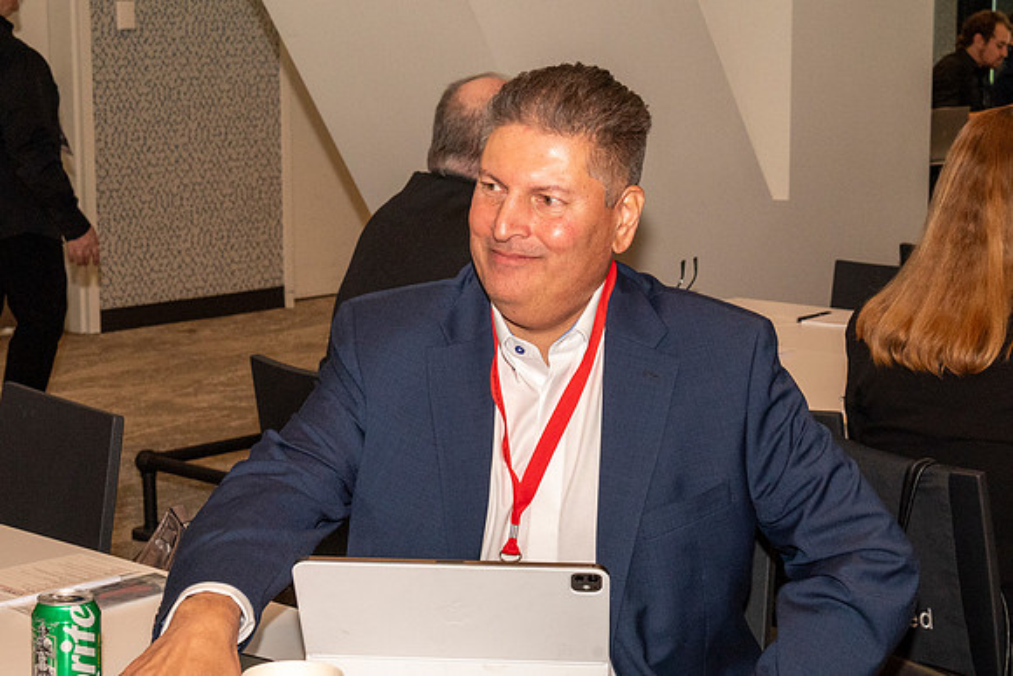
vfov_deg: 18.2
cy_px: 338
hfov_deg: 27.0
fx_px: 2111
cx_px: 506
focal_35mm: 75
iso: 2000
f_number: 11
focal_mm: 50
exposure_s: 1/125
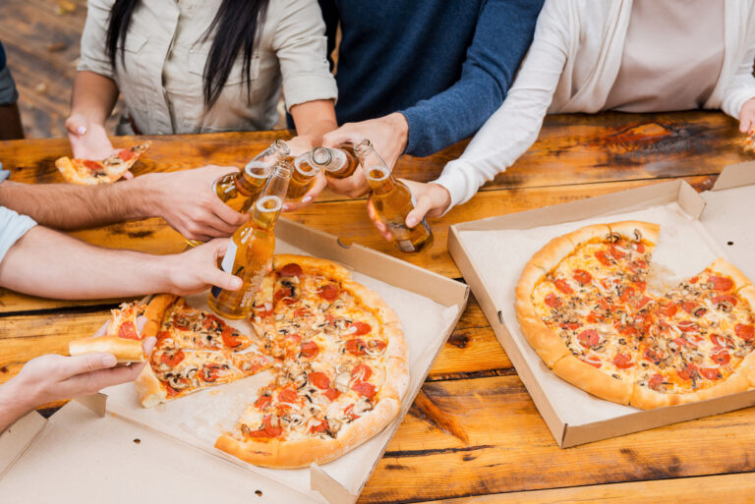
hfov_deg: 34.5
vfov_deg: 23.4
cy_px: 252
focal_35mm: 58
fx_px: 1217
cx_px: 378
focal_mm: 58
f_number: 4.5
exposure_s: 1/160
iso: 200
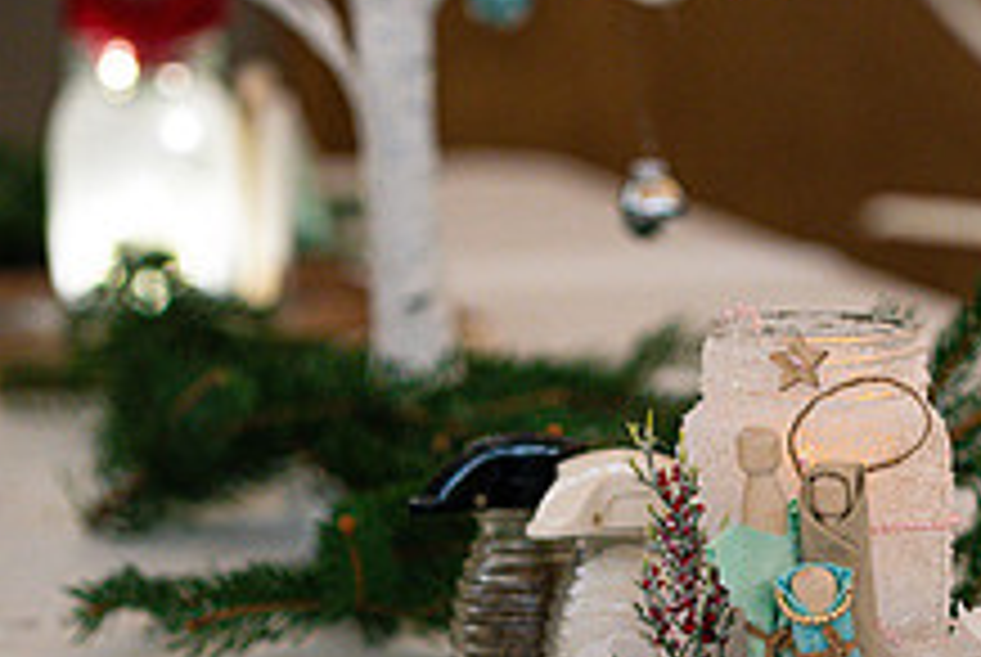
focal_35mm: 226
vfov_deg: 6.1
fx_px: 6167
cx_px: 868
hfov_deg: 9.1
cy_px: 547
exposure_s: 1/125
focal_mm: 85
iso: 800
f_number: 2.8
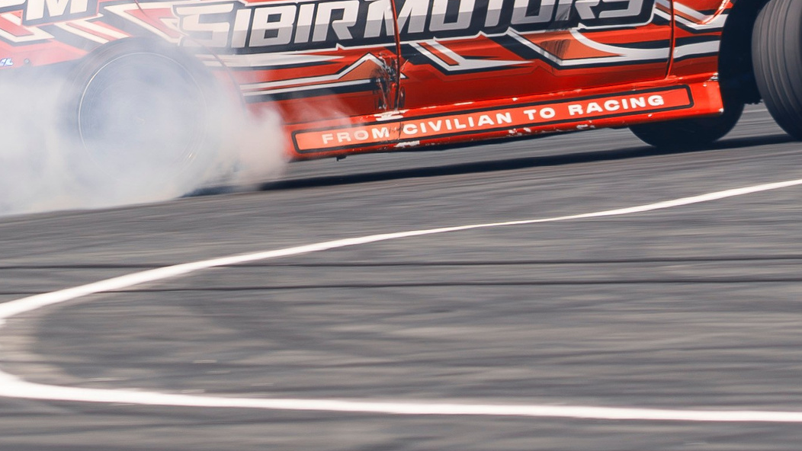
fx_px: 13016
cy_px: -33
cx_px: 200
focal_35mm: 612
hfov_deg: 3.5
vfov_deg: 2.0
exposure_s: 1/125
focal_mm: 135
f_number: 9
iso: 100
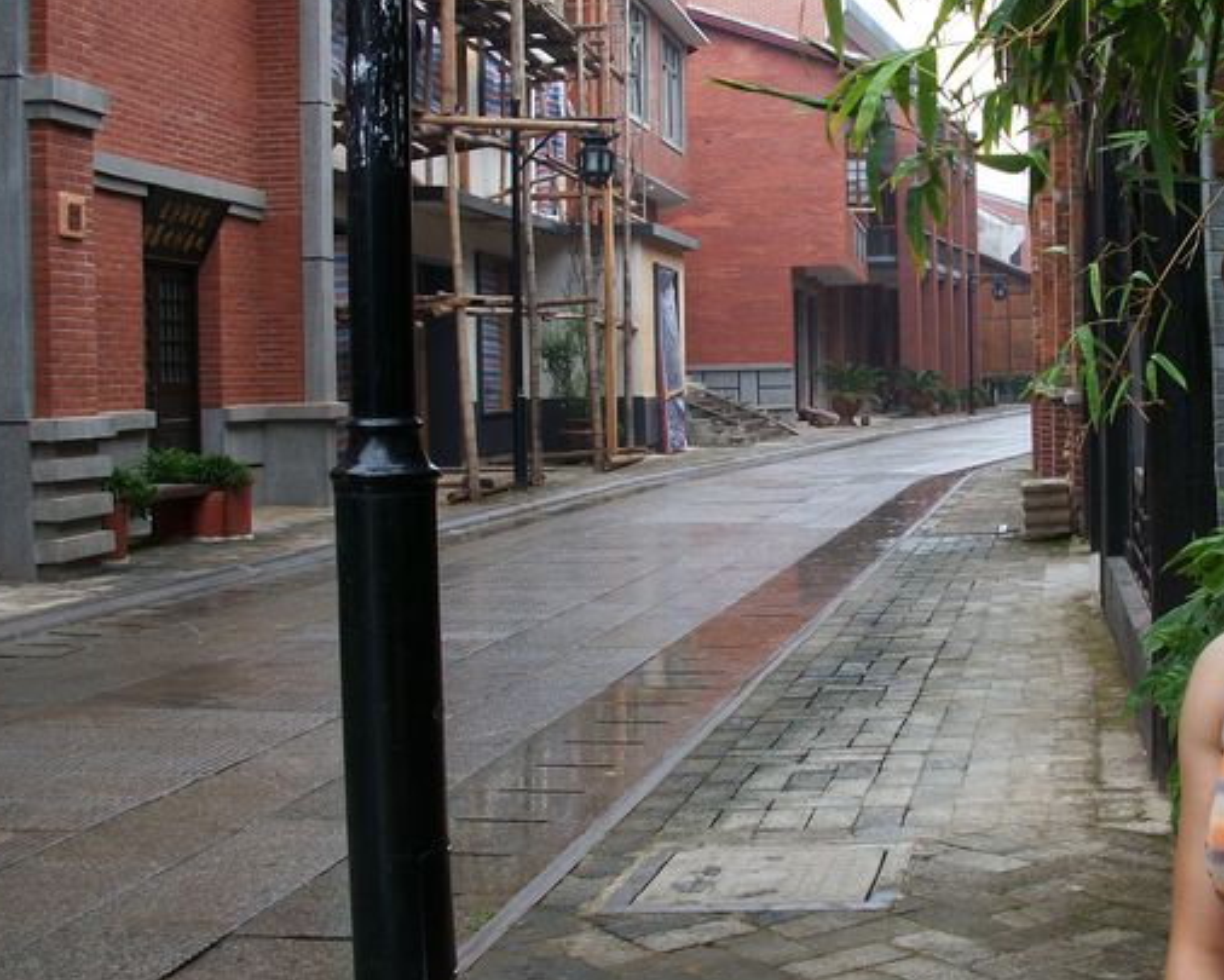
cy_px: 399
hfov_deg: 34.5
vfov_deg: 28.1
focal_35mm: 54
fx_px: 1957
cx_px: 779
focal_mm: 6.3
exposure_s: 1/200
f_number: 3.1
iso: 80
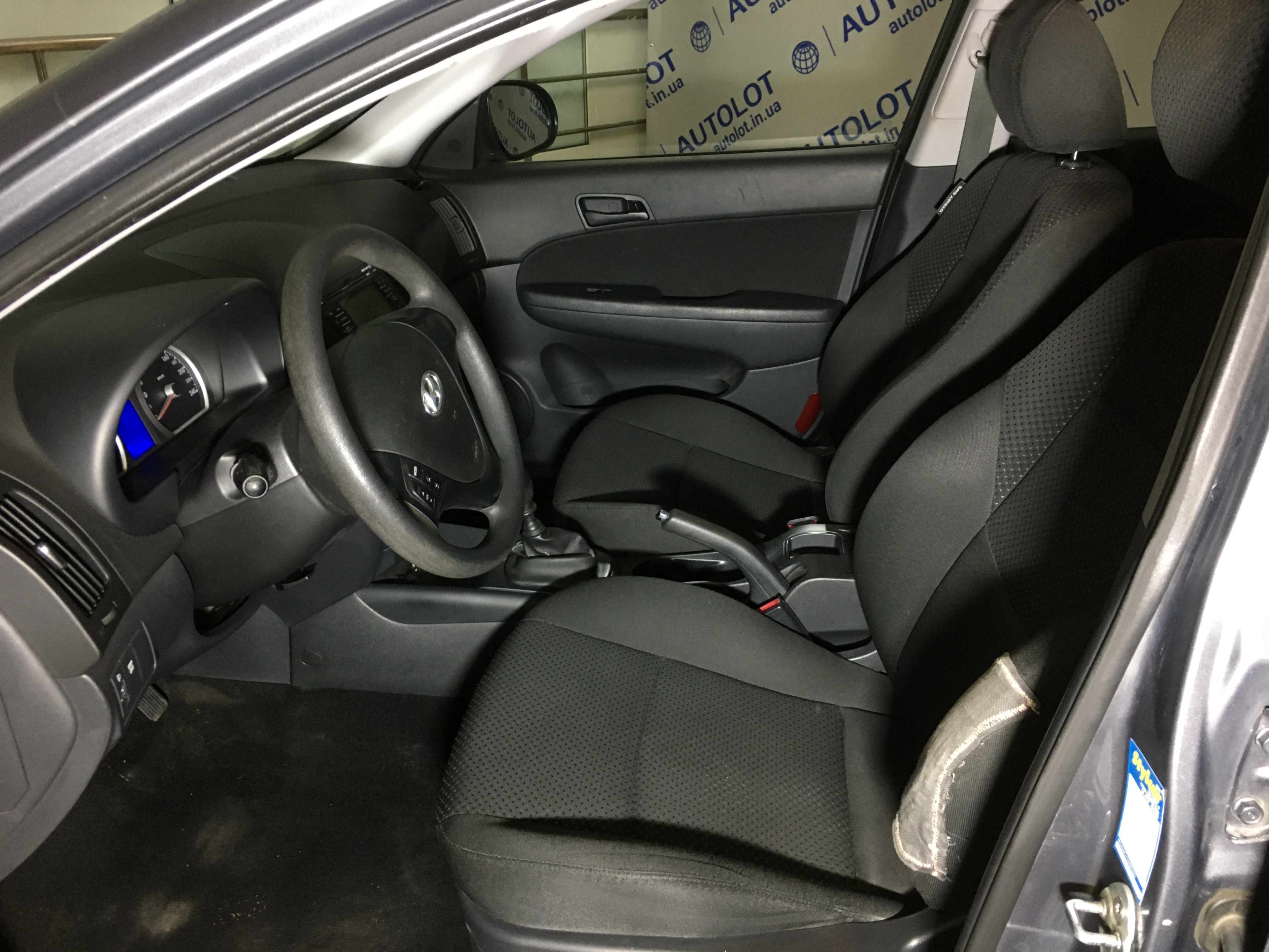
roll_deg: +1.2
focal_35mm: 29
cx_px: 634
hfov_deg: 61.7
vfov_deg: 48.2
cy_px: 476
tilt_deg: -25.7
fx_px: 1063
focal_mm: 4.15
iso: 160
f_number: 2.2
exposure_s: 1/33
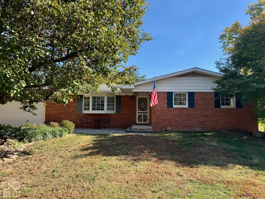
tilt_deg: +3.6
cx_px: 132
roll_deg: +1.0
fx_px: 184
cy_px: 100
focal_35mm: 24
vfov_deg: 56.8
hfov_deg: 71.6
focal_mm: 6.76
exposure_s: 1/1637
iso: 80
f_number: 1.78
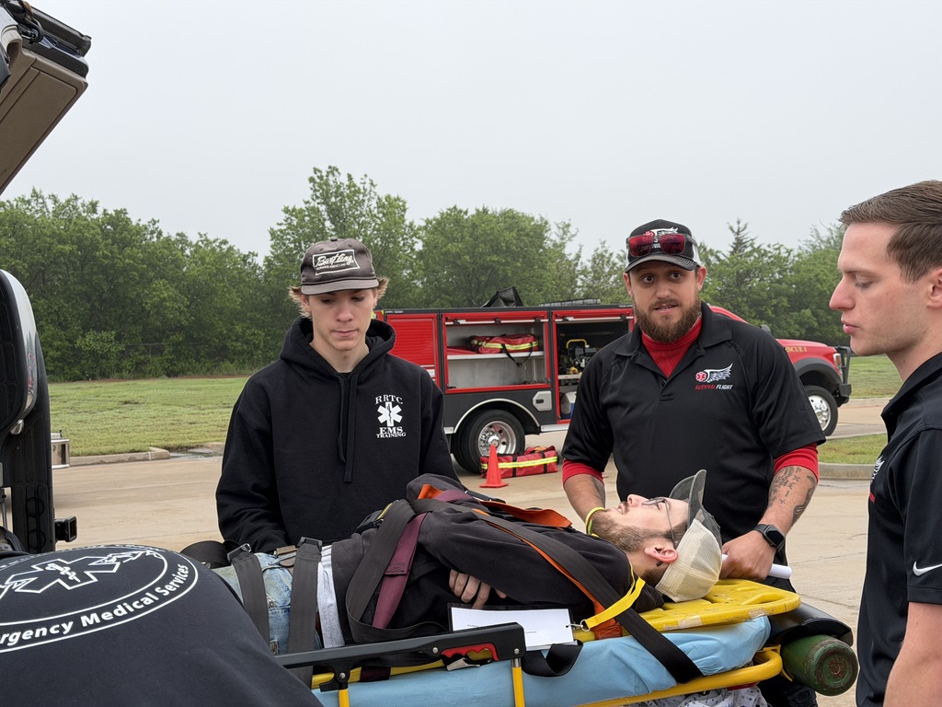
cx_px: 471
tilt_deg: -1.0
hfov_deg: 39.7
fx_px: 1306
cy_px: 354
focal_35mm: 48
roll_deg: +2.4
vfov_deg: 30.3
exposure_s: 1/712
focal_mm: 6.76
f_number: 1.78
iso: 64
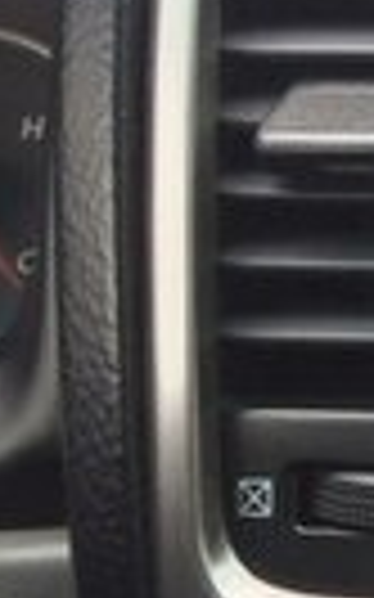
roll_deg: -0.4
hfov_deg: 6.9
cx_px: 1397
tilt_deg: -20.2
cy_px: 290
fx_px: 2498
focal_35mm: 153
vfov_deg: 13.7
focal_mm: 4.15
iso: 40
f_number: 2.2
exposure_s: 1/50
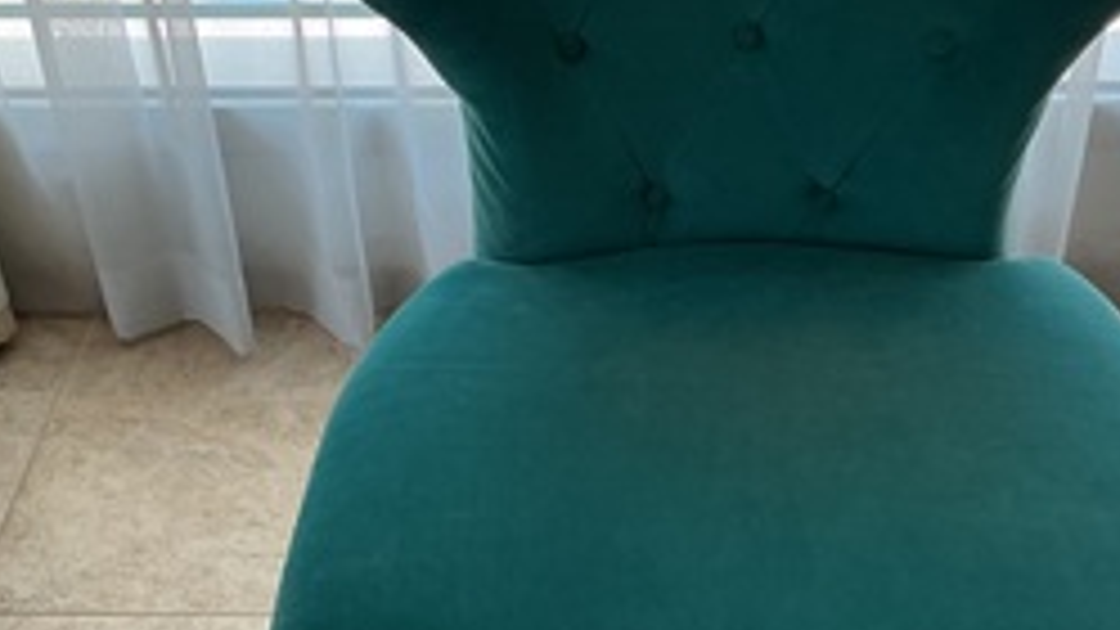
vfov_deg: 20.7
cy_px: 281
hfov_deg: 36.0
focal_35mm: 58
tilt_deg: -35.1
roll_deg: +1.5
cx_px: 569
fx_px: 1722
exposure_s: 1/120
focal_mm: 3
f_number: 1.8
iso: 64
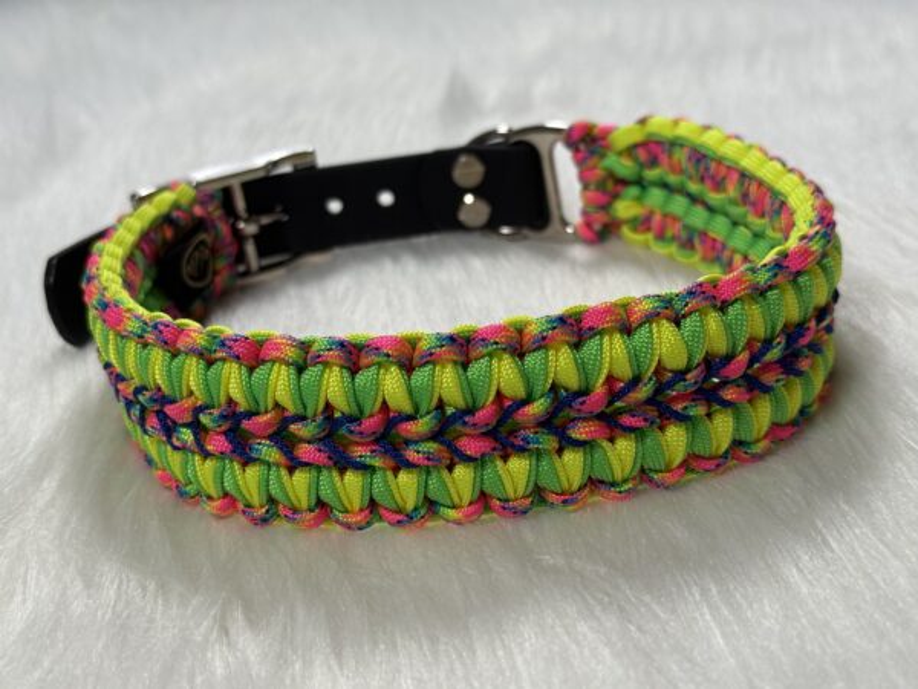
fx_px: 1273
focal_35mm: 48
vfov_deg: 30.3
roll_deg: +8.0
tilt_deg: -24.9
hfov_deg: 39.7
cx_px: 459
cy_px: 344
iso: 64
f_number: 1.78
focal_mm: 6.76
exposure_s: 1/601
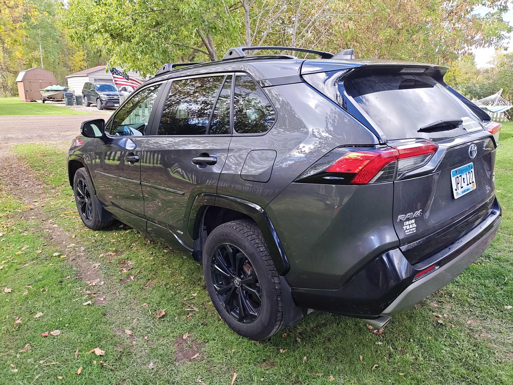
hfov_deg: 69.4
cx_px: 256
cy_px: 192
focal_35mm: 25
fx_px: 370
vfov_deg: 54.9
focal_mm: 4.68
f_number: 1.7
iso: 100
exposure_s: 1/148
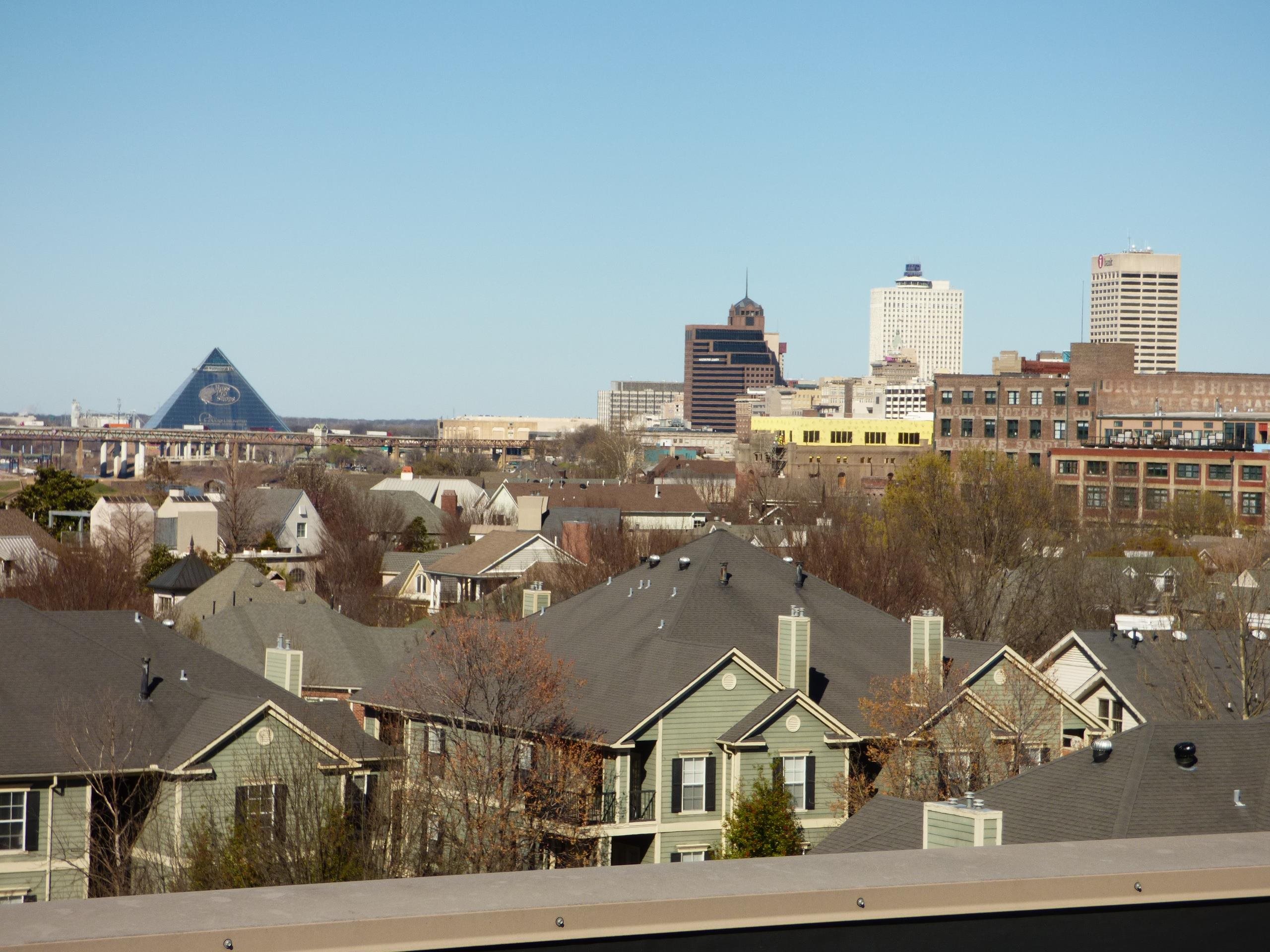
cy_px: 476
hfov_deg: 20.2
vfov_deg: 15.2
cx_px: 635
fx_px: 3559
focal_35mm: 97
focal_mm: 17.43
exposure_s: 1/1000
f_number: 4.8
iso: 100
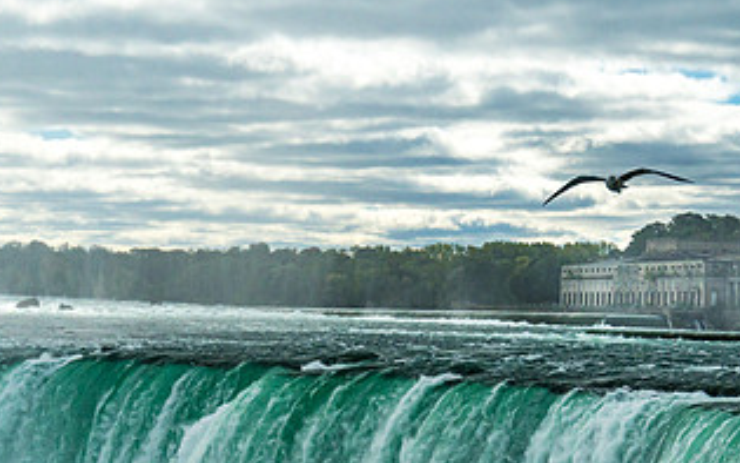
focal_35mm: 121
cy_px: 398
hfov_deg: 17.2
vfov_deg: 10.8
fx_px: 2441
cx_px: 383
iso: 400
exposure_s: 1/3200
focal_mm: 43
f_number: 5.6
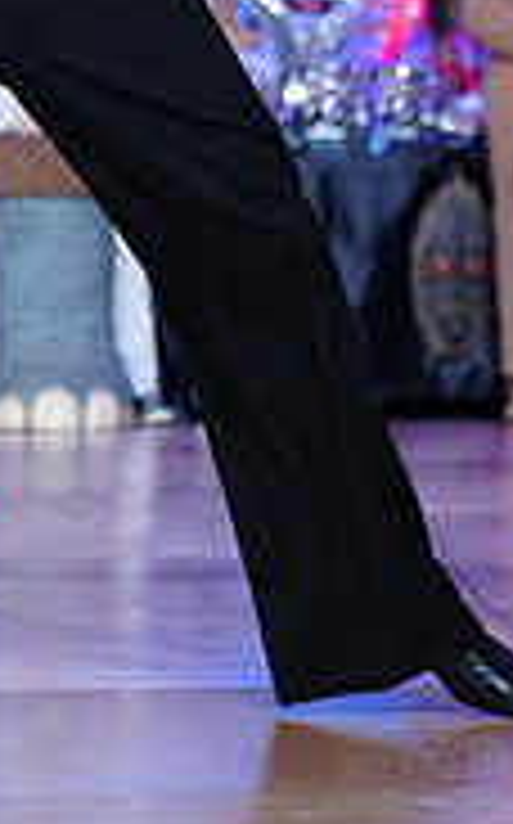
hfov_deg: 5.8
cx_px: 389
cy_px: -153
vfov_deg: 9.2
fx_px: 5067
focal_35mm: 226
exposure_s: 1/400
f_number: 2.8
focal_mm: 70
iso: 2500
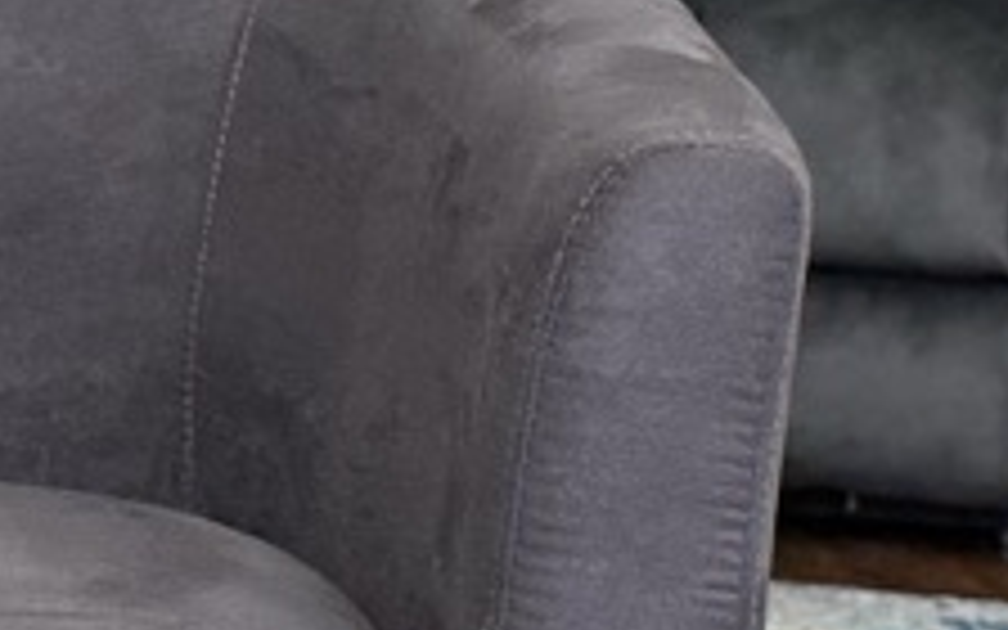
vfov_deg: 7.2
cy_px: 446
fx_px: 5000
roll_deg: -0.6
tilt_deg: -9.6
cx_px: 63
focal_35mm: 182
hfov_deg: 11.4
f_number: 1.78
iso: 100
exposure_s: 1/120
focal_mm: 6.76
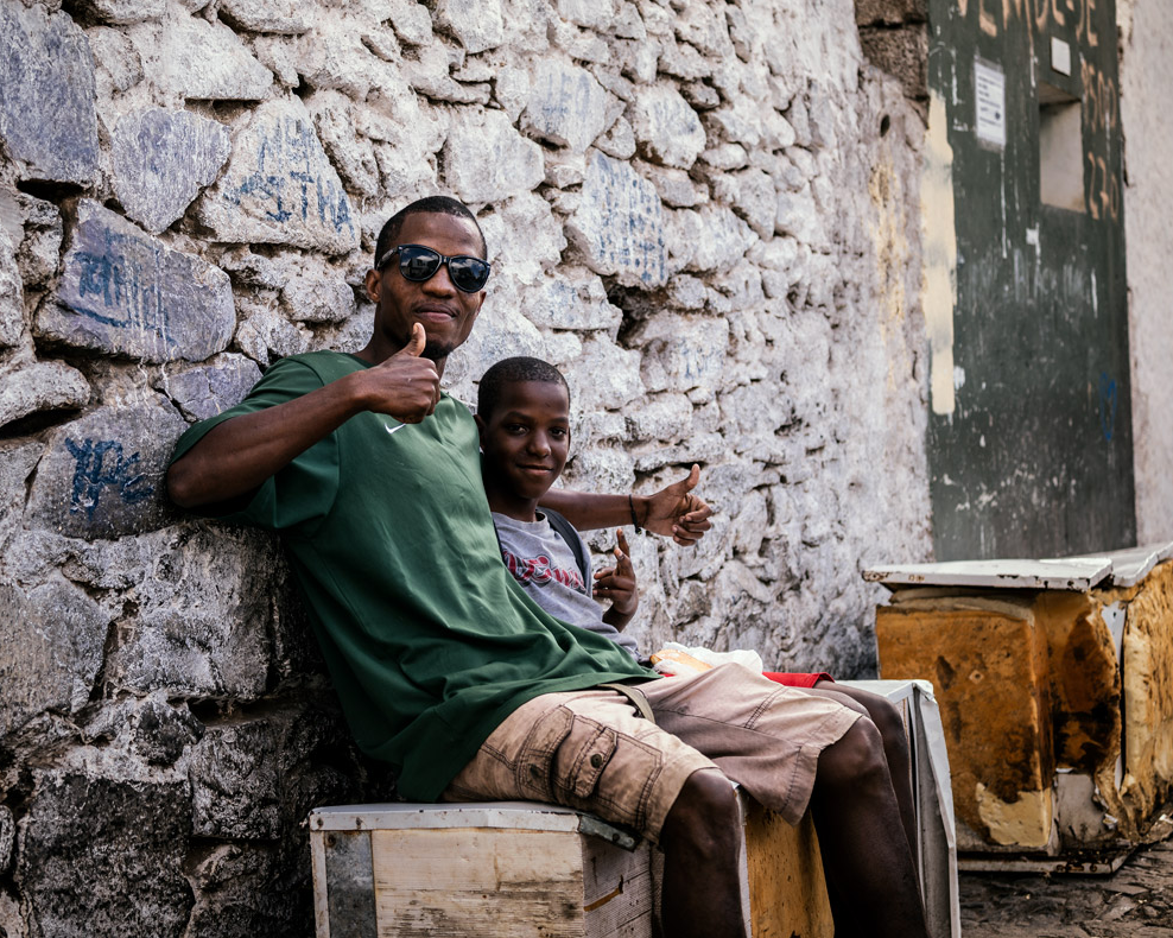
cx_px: 526
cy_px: 464
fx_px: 1978
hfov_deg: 33.0
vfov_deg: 26.7
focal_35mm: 57
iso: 100
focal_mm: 50
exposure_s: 1/125
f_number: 4
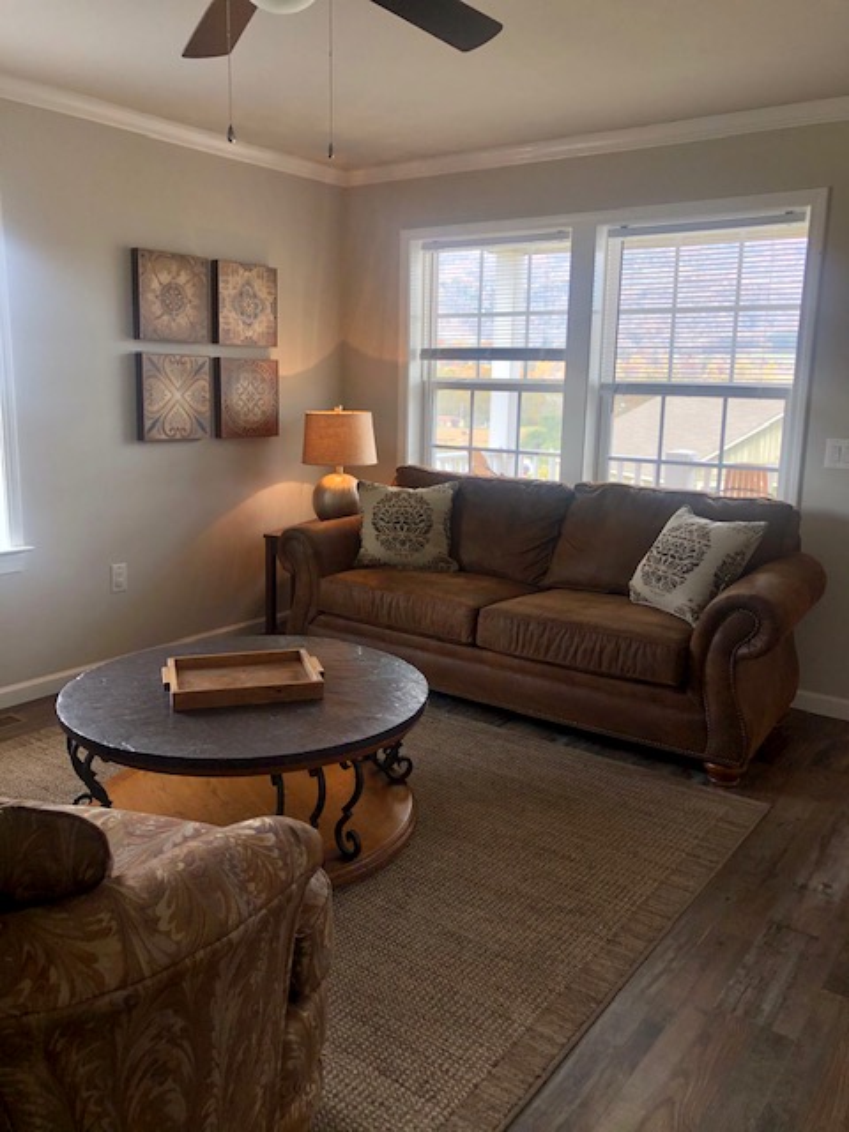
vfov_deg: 63.4
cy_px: 566
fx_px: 916
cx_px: 424
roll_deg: -0.7
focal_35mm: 28
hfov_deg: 49.7
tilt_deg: -11.4
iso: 40
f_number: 1.8
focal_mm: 3.99
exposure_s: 1/120
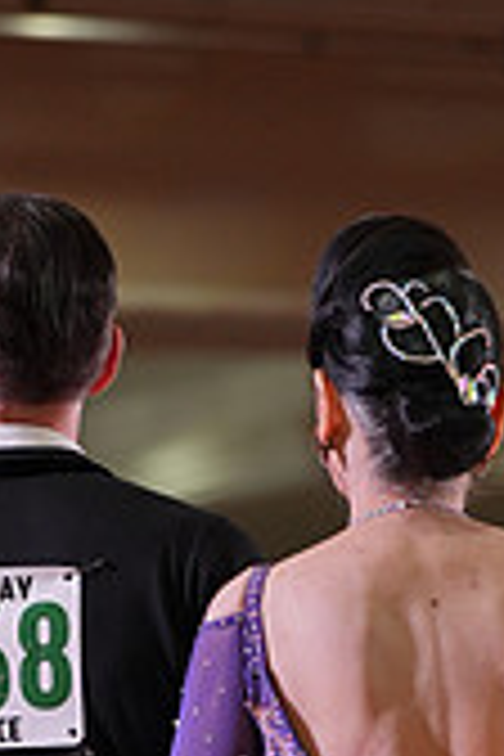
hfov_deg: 3.6
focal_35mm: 379
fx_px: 7958
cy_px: 1138
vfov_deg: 5.4
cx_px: 272
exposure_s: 1/400
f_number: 2.8
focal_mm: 110
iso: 640
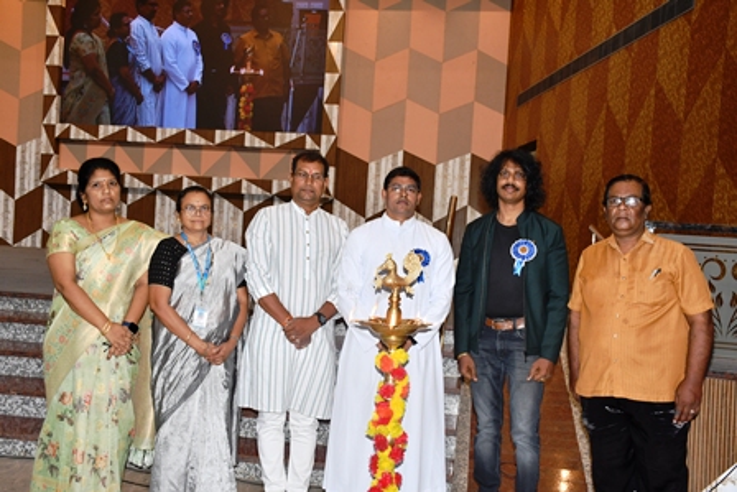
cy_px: 246
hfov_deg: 53.1
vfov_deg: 36.9
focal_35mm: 36
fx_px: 737
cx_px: 368
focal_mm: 24
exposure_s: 1/160
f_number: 6.3
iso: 640
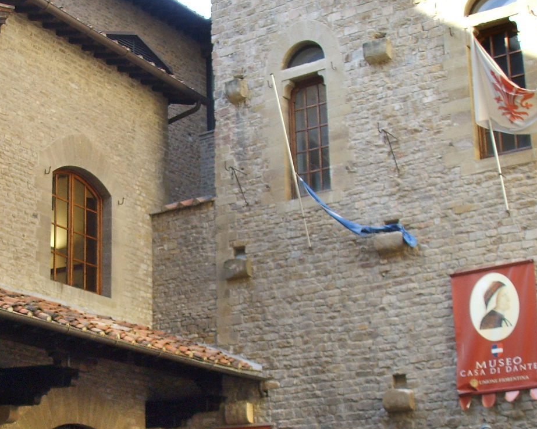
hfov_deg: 28.2
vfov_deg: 23.0
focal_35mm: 66
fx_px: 1049
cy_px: 309
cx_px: 126
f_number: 3.5
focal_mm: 6.6
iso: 91
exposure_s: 1/90
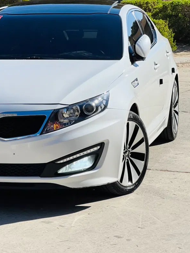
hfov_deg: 11.0
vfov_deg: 14.7
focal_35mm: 134
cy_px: 140
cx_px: 35
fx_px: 981
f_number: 2.8
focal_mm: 9
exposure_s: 1/919
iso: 32
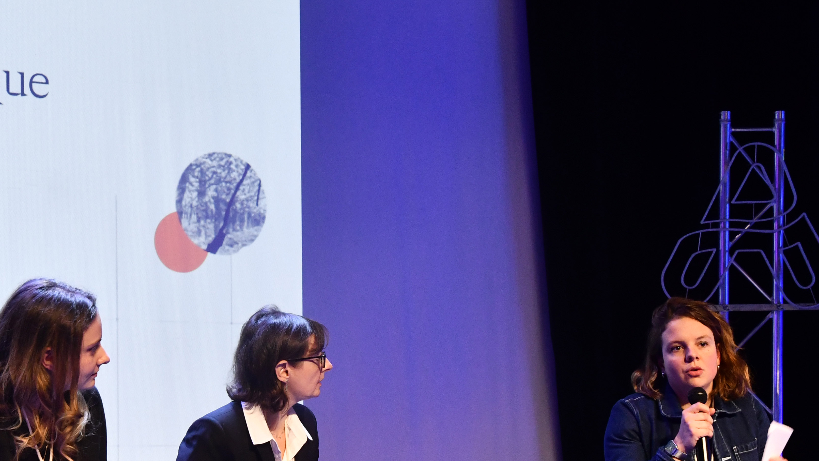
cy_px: 323
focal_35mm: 76
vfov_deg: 15.8
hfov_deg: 27.7
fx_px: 1650
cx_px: 279
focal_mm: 28
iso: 2000
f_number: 5.6
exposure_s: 1/80
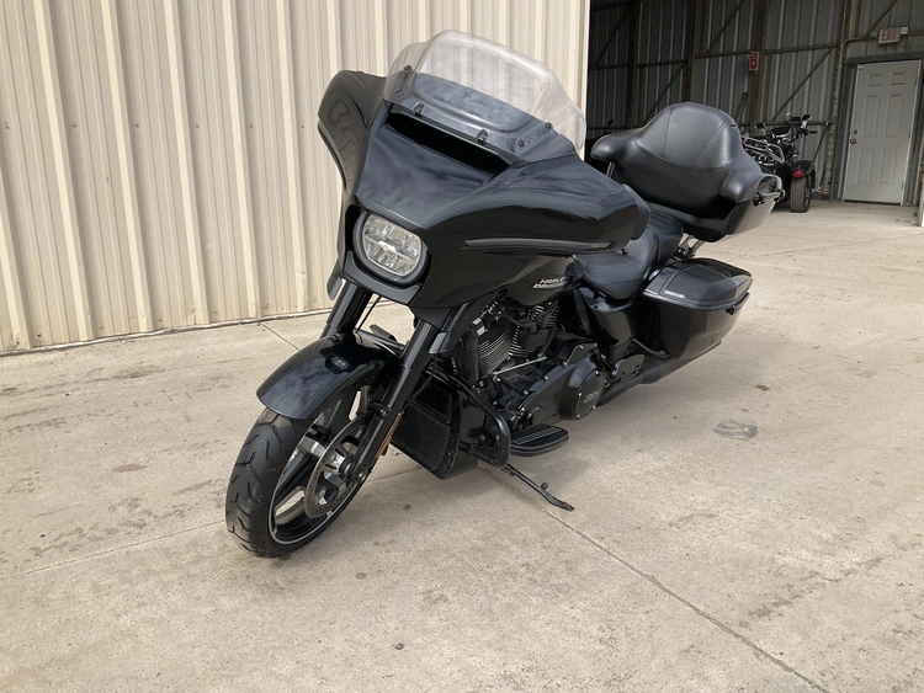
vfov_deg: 48.3
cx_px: 462
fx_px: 774
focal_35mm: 29
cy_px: 346
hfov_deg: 61.6
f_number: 1.8
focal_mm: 3
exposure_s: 1/1342
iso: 25
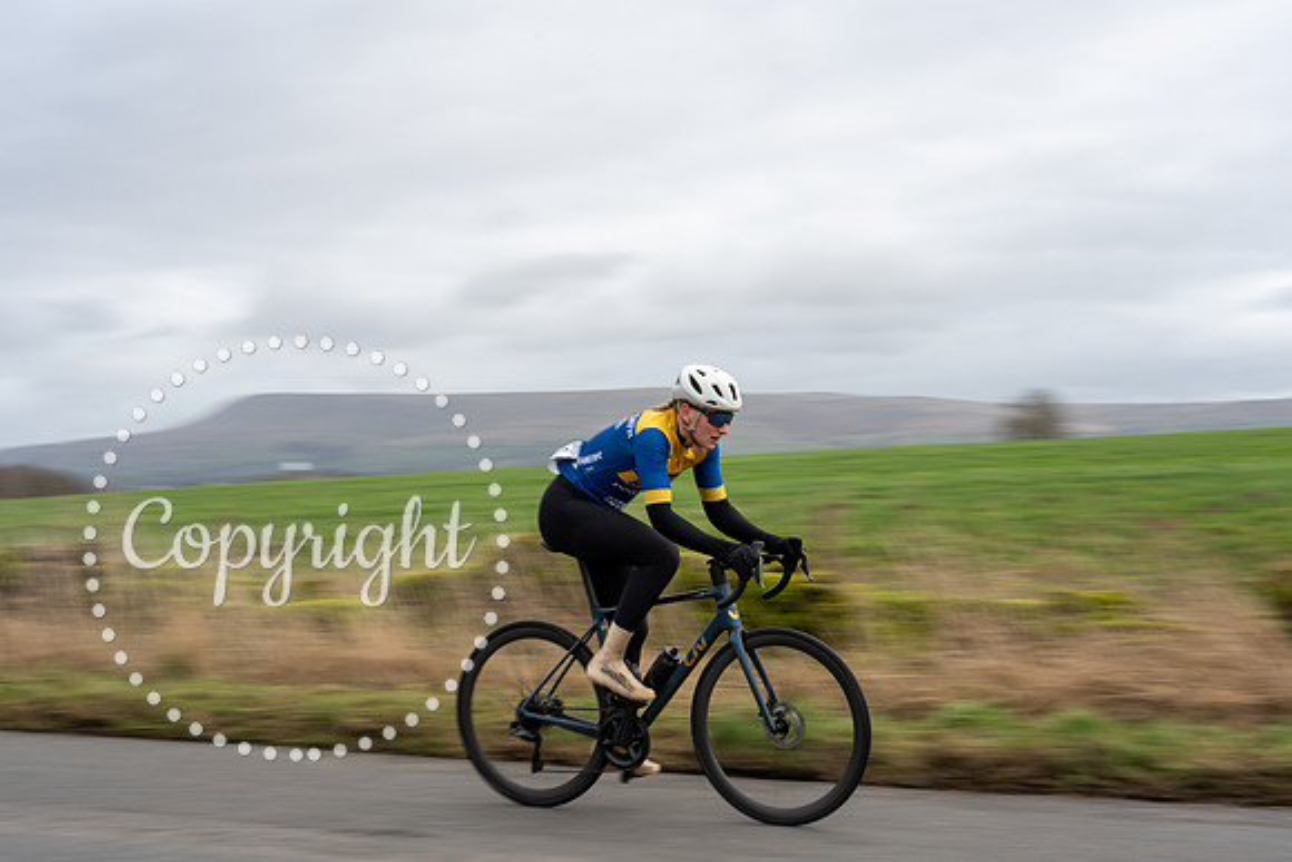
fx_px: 1867
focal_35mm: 52
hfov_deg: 38.2
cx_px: 646
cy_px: 431
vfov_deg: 26.0
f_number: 11
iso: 100
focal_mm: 52
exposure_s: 1/60
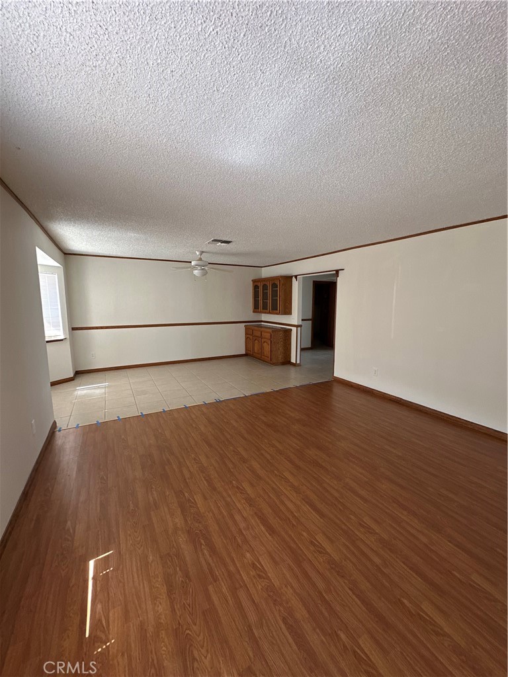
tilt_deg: -7.2
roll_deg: -0.3
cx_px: 254
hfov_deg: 85.7
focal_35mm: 14
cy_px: 338
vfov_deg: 102.1
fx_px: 274
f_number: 2.2
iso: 160
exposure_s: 1/99
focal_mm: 2.22
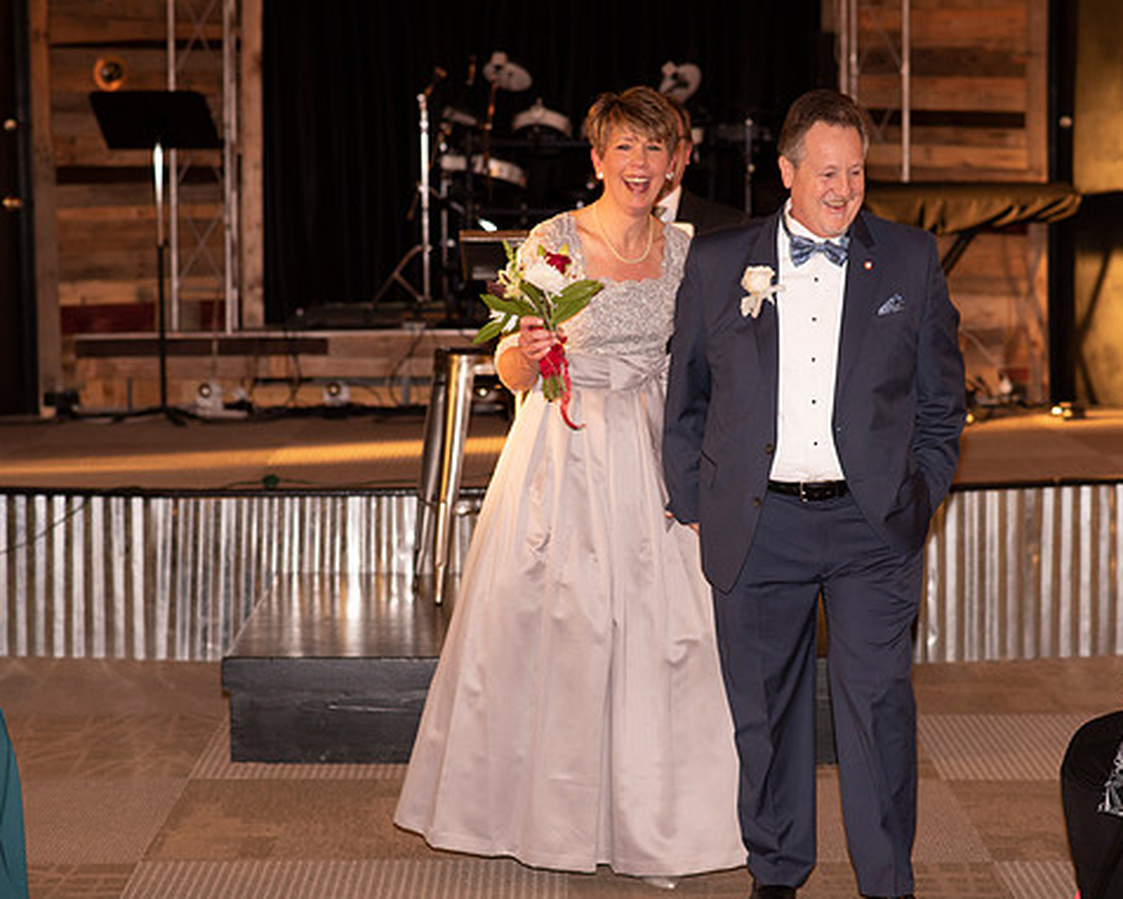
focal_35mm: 97
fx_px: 3225
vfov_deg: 15.9
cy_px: 453
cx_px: 610
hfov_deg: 19.7
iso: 500
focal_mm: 85
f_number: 3.5
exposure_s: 1/160
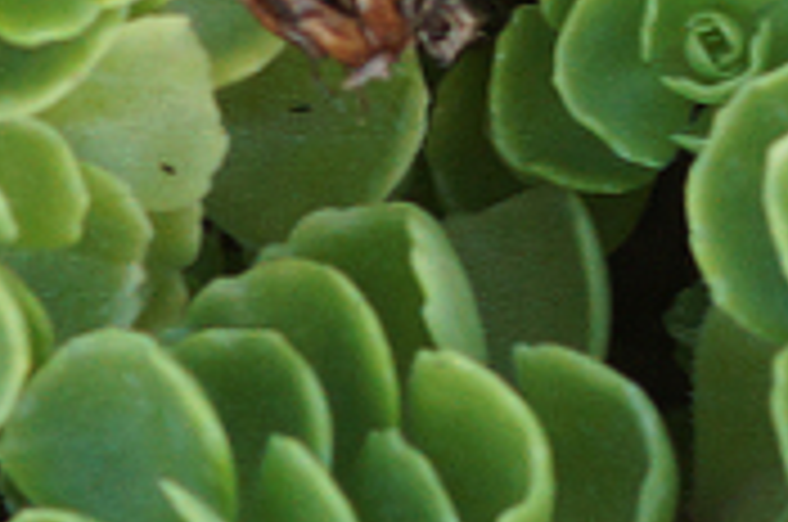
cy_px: -954
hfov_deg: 2.0
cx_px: 1743
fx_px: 22526
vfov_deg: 1.3
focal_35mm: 1031
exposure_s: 1/160
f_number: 5
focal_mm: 100
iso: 250
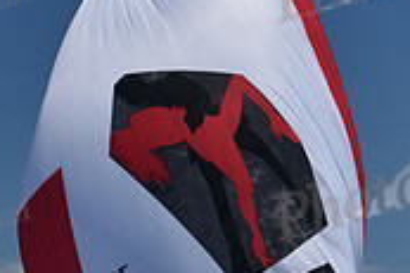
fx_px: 3630
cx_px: 153
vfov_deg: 4.3
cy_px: 337
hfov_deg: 6.5
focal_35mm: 319
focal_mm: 95
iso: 250
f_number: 7.1
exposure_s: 1/800
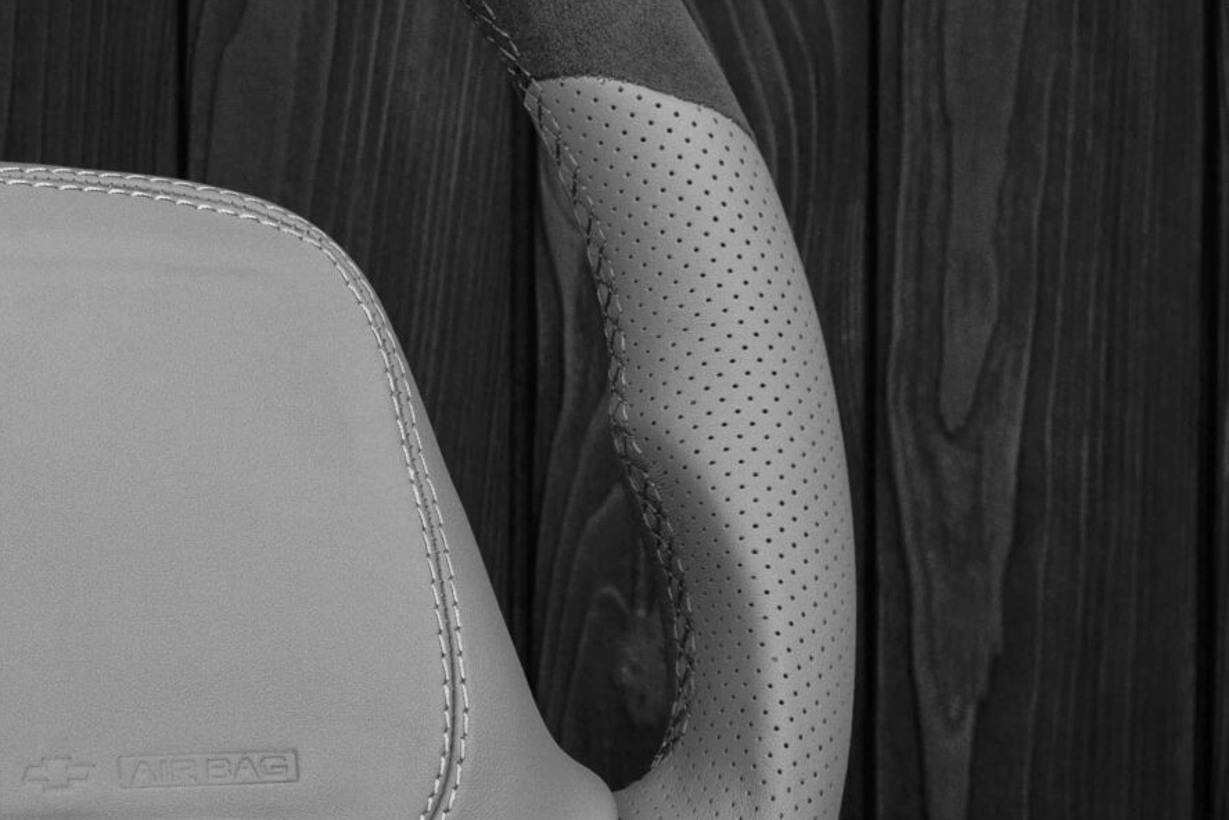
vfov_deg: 9.1
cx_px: -147
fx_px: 5171
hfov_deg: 13.3
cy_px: 479
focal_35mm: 151
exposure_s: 1/125
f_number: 6.3
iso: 500
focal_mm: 35
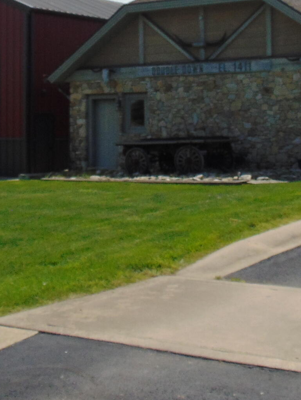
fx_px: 846
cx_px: 124
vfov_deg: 26.3
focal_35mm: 73
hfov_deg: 20.2
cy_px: 89
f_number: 7.7
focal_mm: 4.5
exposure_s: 1/320
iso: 80
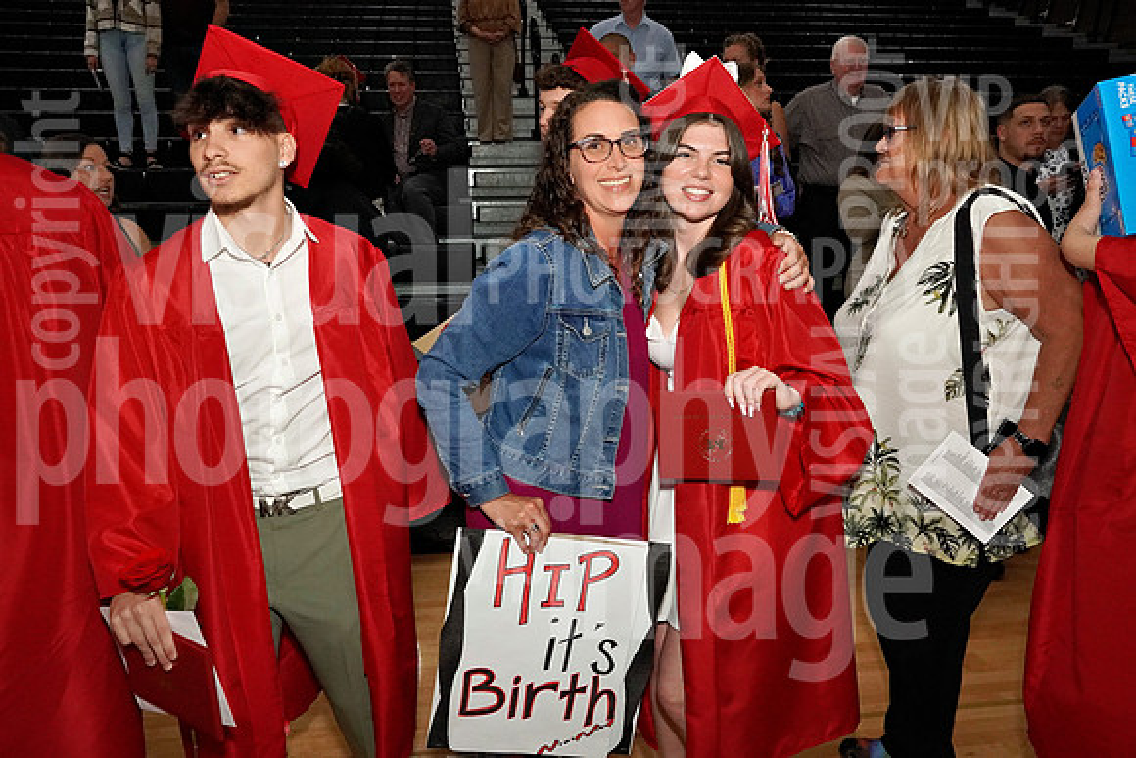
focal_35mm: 27
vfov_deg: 48.0
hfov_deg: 67.4
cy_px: 379
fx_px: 852
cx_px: 568
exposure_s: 1/100
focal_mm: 18
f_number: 8
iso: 3200
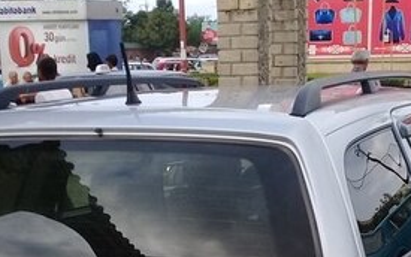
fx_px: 885
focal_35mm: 79
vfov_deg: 16.1
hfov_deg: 26.1
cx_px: 226
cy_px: 280
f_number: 2.2
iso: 50
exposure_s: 1/370
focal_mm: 3.3
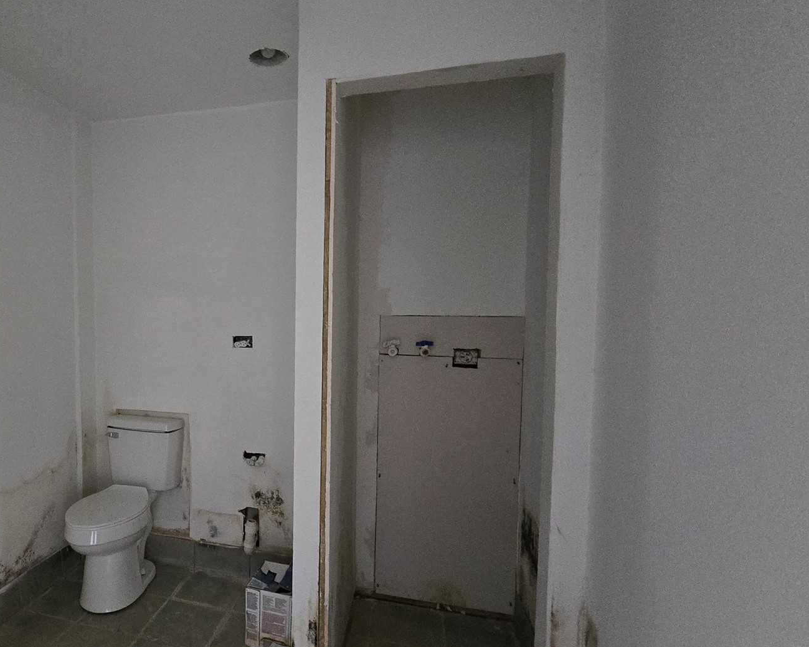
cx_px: 232
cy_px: 337
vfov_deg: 68.1
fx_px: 479
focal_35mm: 20
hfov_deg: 76.1
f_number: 2.2
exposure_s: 1/30
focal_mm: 2.2
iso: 1250
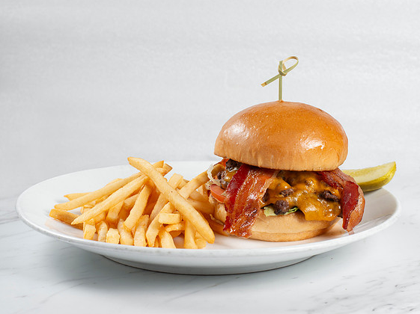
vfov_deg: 24.0
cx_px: 221
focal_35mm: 61
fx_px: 740
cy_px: 166
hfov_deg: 31.7
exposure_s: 1/250
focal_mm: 50
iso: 200
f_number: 8
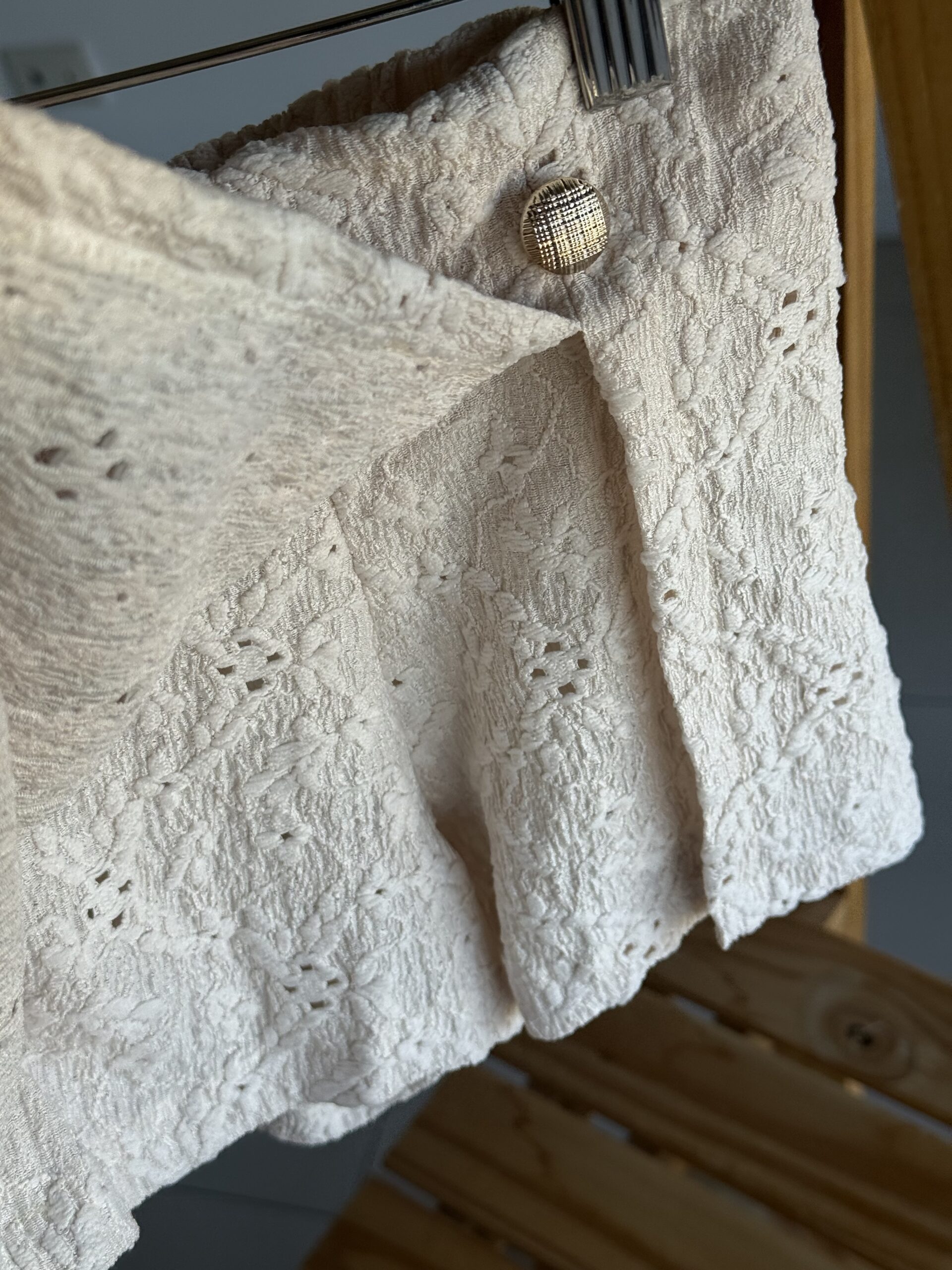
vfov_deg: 39.7
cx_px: 476
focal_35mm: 48
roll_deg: +16.4
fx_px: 1760
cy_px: 635
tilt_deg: -43.6
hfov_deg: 30.3
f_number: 1.78
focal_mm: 6.76
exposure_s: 1/452
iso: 64
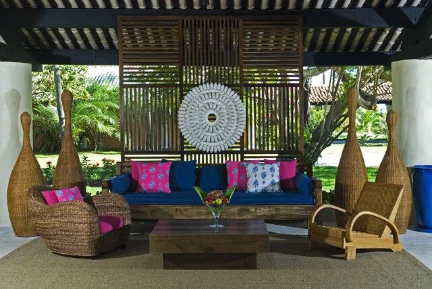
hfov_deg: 37.8
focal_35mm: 52
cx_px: 216
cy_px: 144
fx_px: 631
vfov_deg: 25.8
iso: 100
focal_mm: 35
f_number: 5.6
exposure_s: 1/50
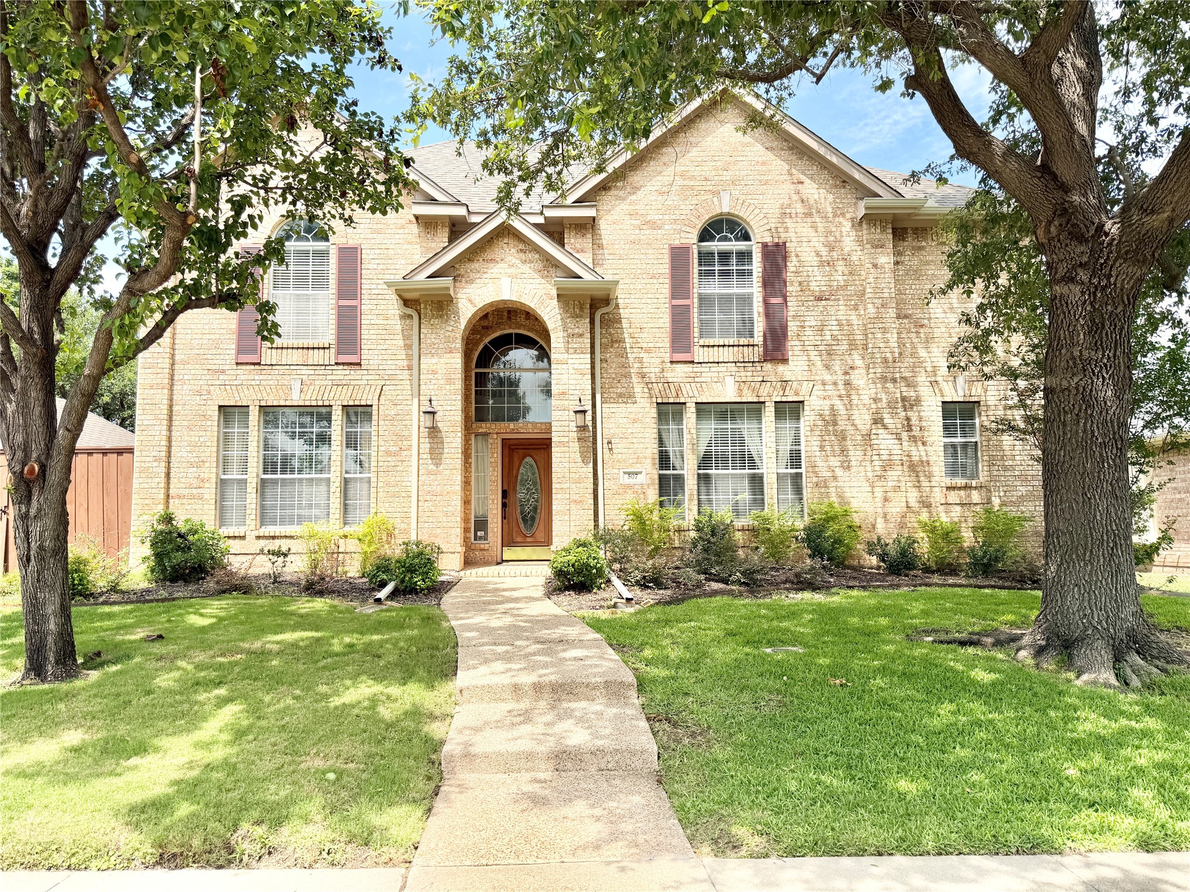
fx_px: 825
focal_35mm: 24
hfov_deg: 71.6
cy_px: 446
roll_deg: +1.0
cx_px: 595
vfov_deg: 56.8
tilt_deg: +5.3
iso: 80
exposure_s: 1/3145
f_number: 1.78
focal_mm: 6.76
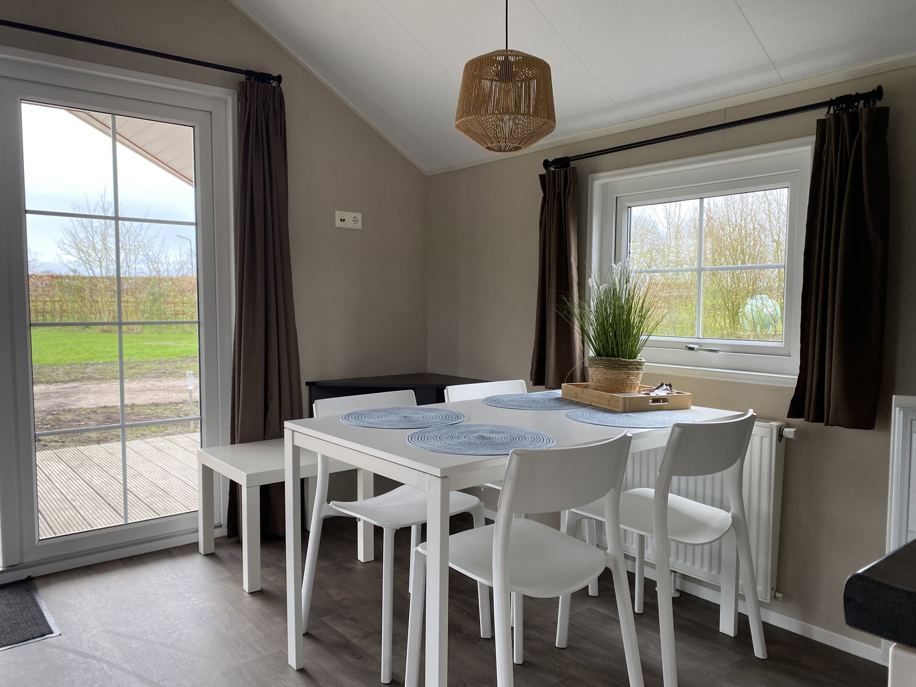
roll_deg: -0.2
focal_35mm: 26
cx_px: 458
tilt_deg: -5.1
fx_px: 688
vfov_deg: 53.1
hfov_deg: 67.3
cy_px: 344
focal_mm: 4.25
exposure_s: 1/122
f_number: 1.8
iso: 50
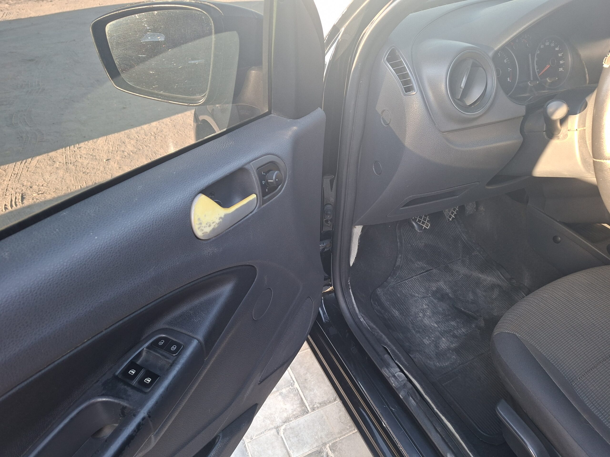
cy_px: 228
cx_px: 305
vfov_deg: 58.9
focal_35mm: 23
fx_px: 405
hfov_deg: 73.9
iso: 125
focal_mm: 5.54
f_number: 1.8
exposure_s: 1/120
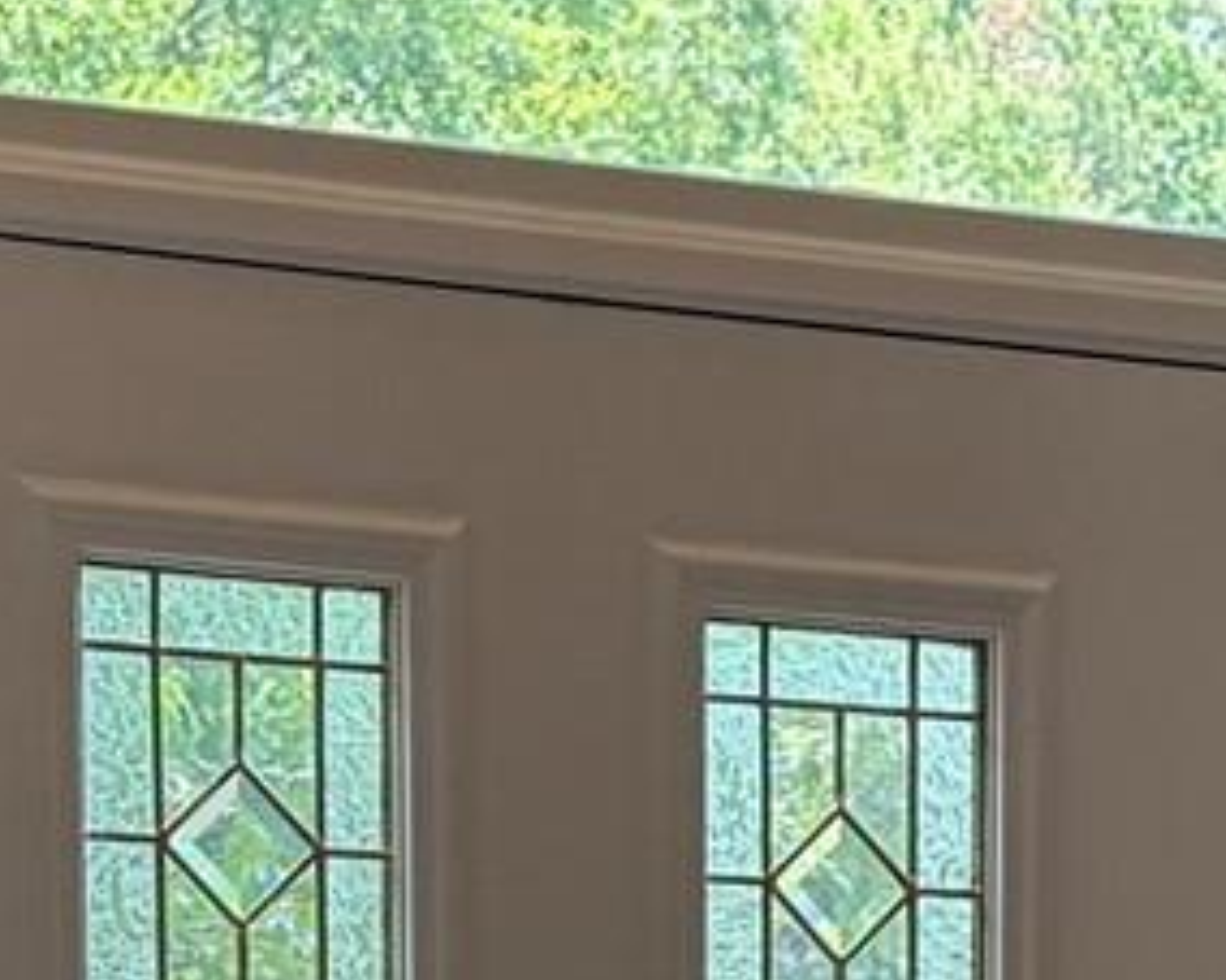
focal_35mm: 169
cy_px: 2033
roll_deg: -0.8
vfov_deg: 8.6
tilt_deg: -5.2
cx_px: 1507
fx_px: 6130
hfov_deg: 11.2
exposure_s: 1/145
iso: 100
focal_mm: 6.76
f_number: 1.78
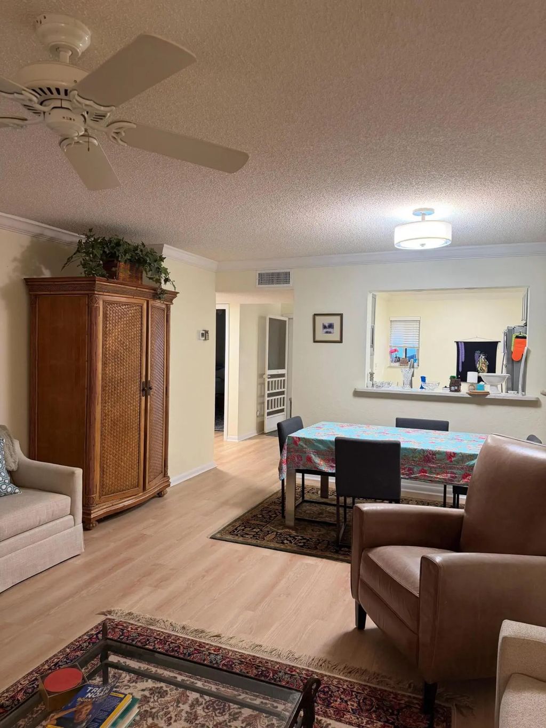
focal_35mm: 24
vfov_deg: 71.6
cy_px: 364
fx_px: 505
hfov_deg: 56.8
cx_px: 273
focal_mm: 6.76
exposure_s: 1/60
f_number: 1.78
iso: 250
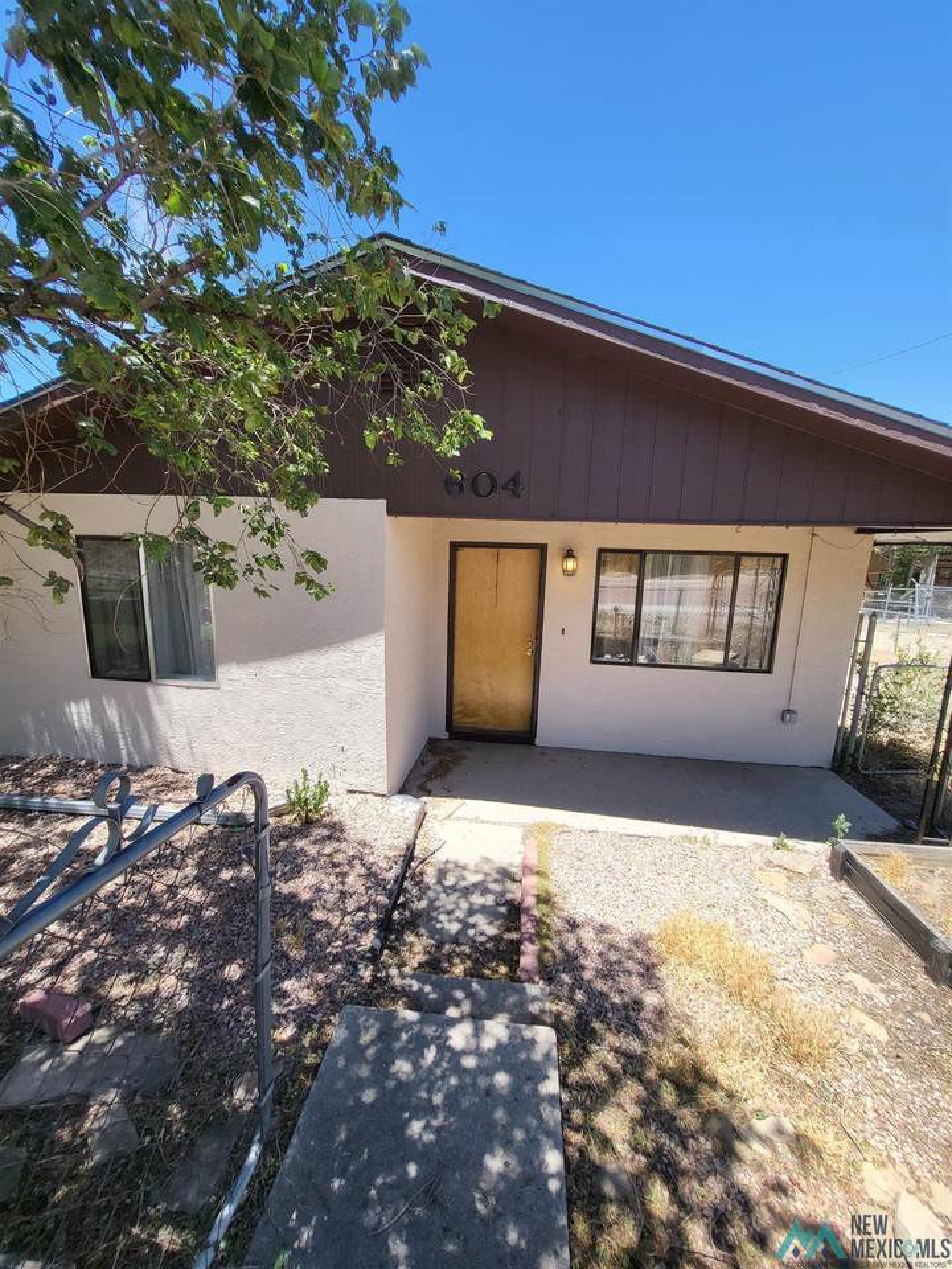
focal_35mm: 13
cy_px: 634
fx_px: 477
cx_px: 476
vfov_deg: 106.2
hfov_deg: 89.9
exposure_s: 1/457
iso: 32
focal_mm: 1.74
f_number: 2.2
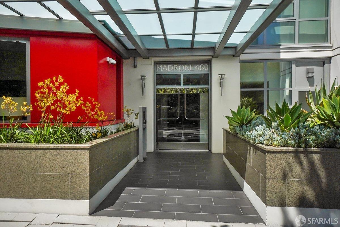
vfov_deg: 53.1
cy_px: 114
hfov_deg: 73.7
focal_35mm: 24
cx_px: 170
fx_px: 227
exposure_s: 1/3200
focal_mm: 16
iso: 800
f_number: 9
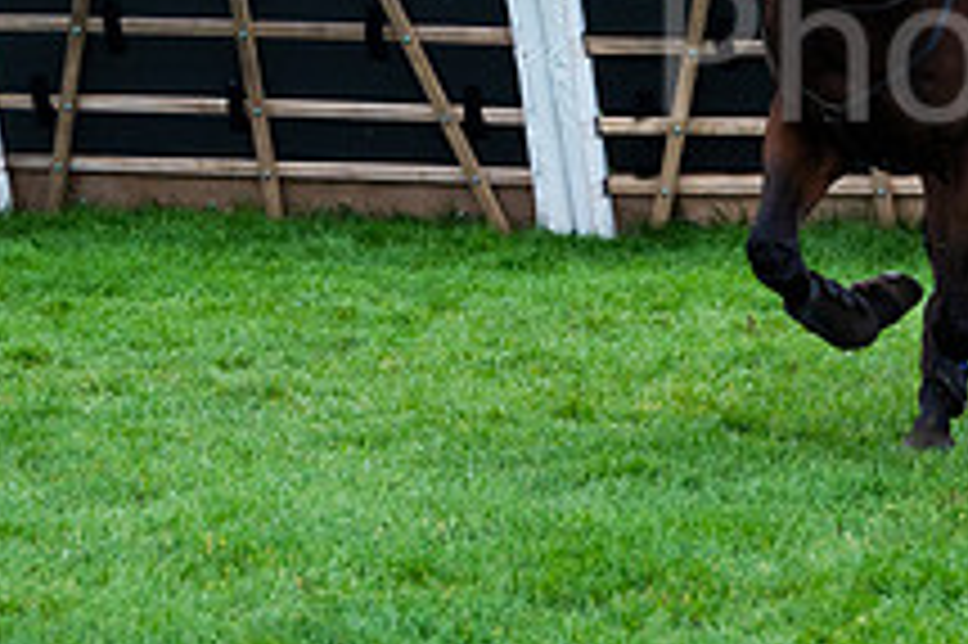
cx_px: 1247
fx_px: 7523
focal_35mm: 280
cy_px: -162
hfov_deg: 7.3
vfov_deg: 4.9
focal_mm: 104
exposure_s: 1/1000
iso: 1000
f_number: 4
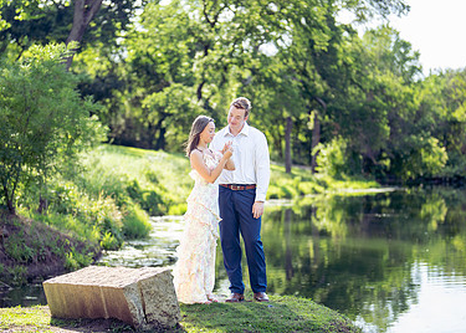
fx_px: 1099
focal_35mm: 83
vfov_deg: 17.2
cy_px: 203
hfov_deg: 23.9
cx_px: 195
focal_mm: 50
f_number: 1.2
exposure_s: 1/1600
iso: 100
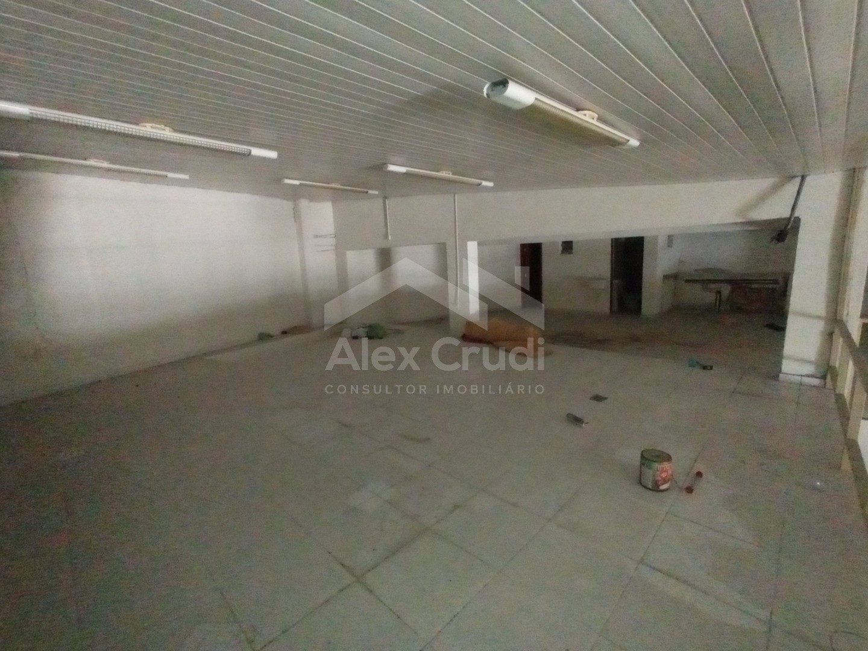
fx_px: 702
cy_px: 326
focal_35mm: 28
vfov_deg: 49.7
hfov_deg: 63.4
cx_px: 434
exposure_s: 1/13.3
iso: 3004
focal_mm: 1.65
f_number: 2.2
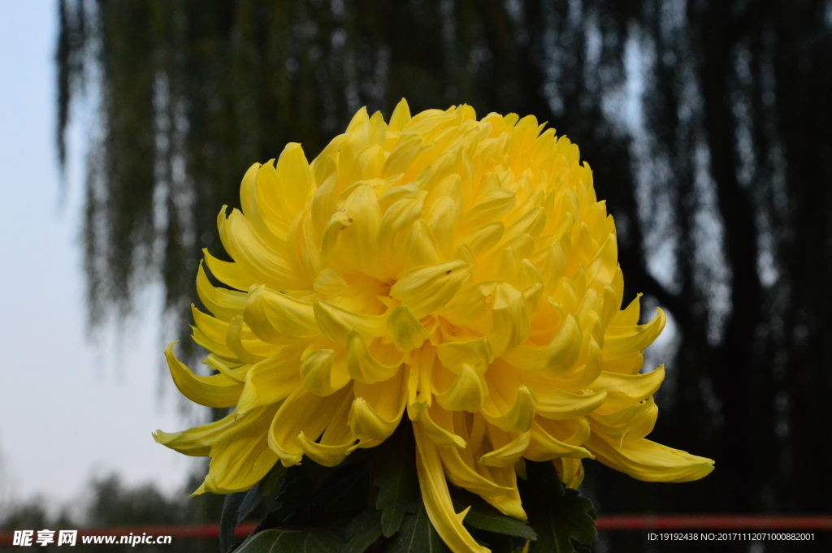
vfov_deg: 12.2
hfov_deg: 18.2
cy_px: 276
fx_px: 2598
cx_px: 416
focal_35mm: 112
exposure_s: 1/250
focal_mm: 75
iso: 3200
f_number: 16
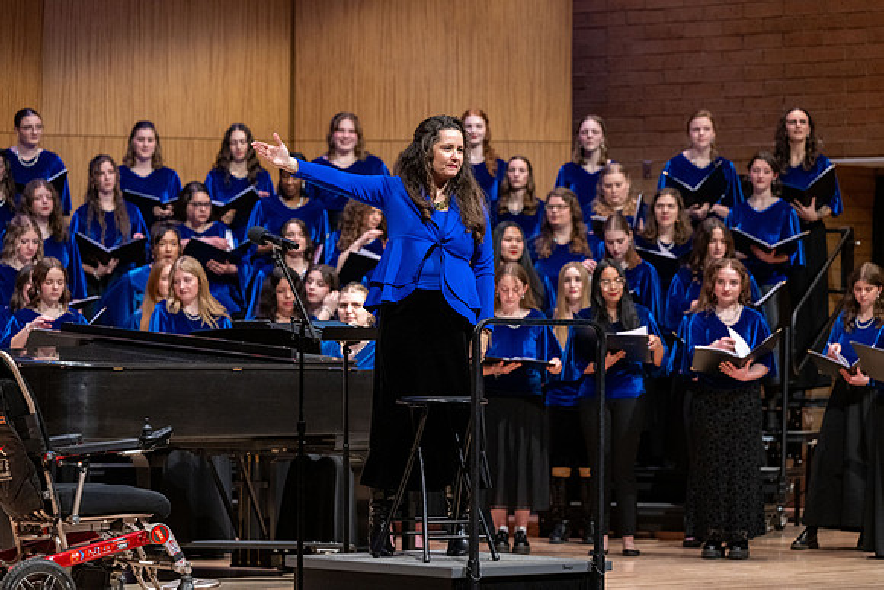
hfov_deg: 14.7
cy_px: 295
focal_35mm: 140
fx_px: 3438
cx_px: 442
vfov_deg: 9.8
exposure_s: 1/200
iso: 3200
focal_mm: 140
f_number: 4
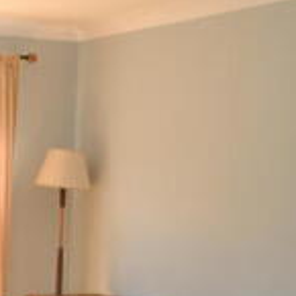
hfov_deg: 14.9
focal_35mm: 115
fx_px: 1113
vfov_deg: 15.0
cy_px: 279
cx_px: -7
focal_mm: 20
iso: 200
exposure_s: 1/100
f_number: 3.8
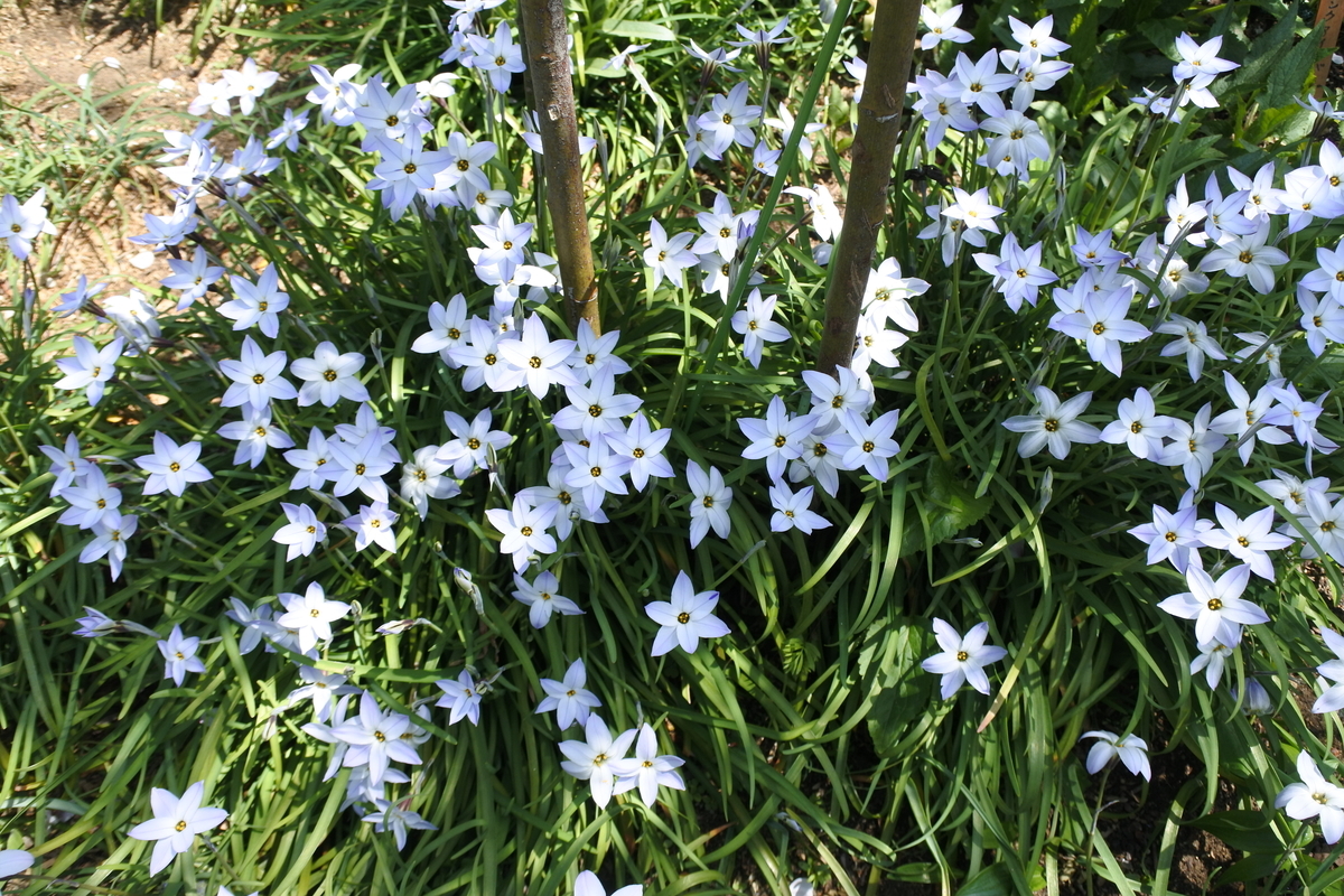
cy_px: 448
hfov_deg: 63.7
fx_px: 1083
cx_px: 672
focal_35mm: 29
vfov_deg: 45.0
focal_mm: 10.9
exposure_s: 1/320
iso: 160
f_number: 4.5
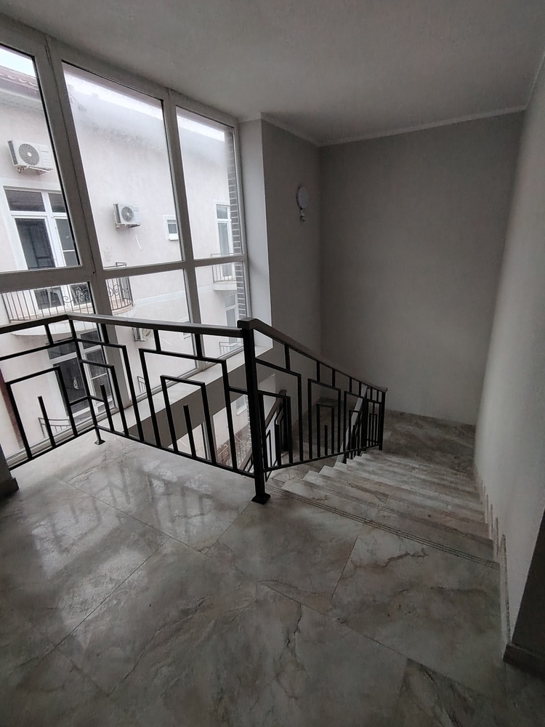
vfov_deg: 91.0
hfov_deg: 74.7
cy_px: 364
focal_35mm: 17
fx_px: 357
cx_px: 272
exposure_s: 1/100
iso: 225
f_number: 2.2
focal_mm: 1.42
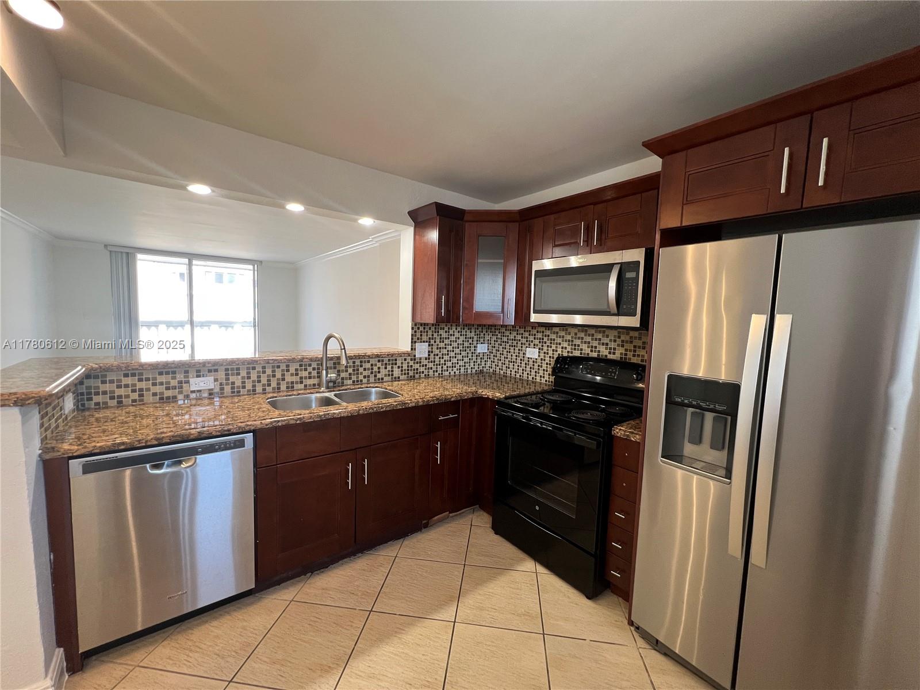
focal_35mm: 13
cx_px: 460
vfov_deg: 89.9
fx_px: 346
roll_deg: -2.7
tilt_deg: -4.7
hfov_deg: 106.2
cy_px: 345
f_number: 1.8
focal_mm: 1.57
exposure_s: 1/120
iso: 200
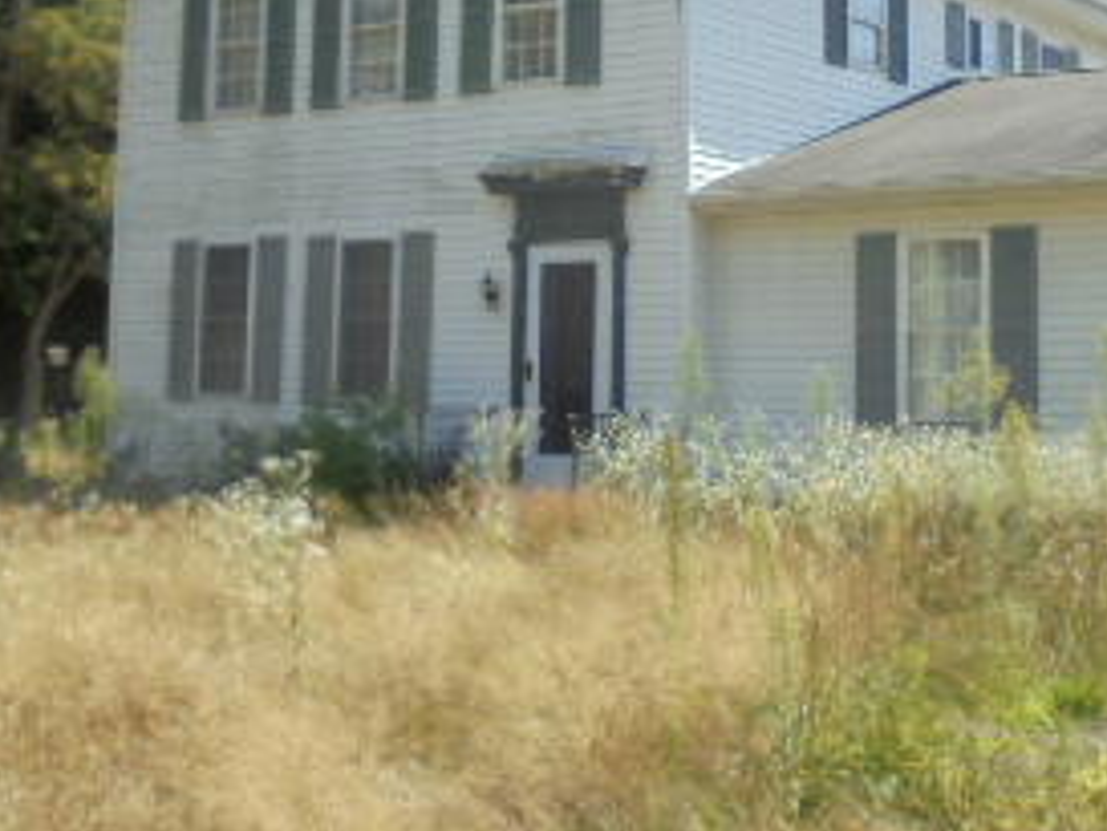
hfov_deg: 31.2
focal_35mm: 61
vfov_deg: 23.5
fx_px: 1952
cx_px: 799
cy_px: 122
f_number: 3.5
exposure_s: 1/800
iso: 100
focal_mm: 4.6
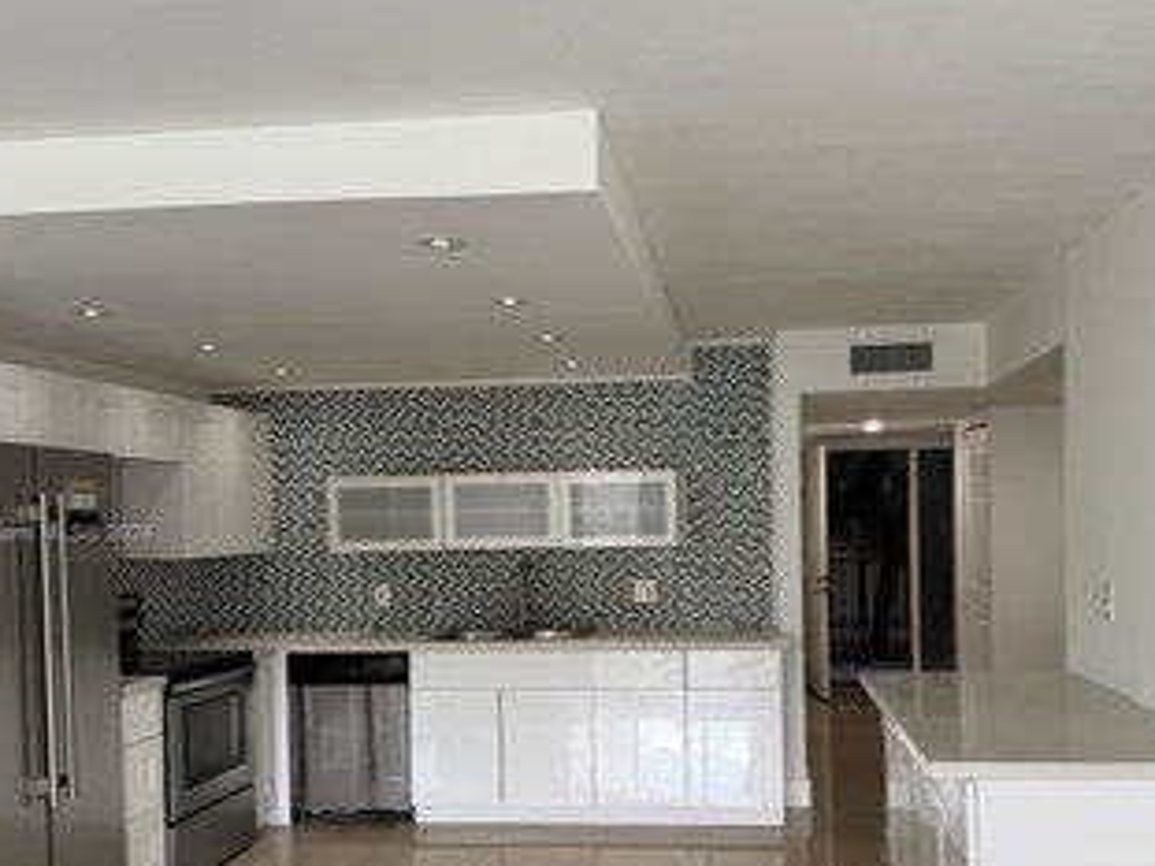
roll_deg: +0.9
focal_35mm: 33
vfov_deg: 42.6
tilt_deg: -0.5
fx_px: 1101
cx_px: 629
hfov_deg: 55.3
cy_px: 535
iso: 64
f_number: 1.78
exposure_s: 1/120
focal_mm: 6.76
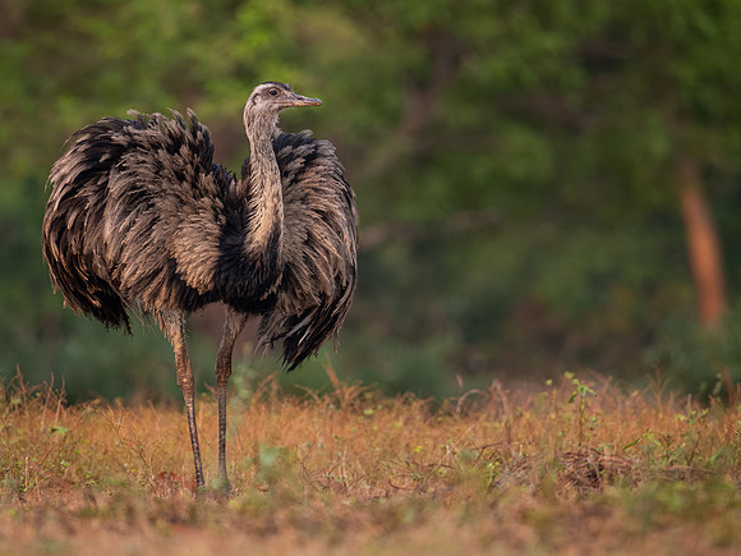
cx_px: 337
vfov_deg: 2.1
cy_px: 269
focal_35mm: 719
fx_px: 15383
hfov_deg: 2.8
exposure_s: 1/1000
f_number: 6.3
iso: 1000
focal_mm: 560
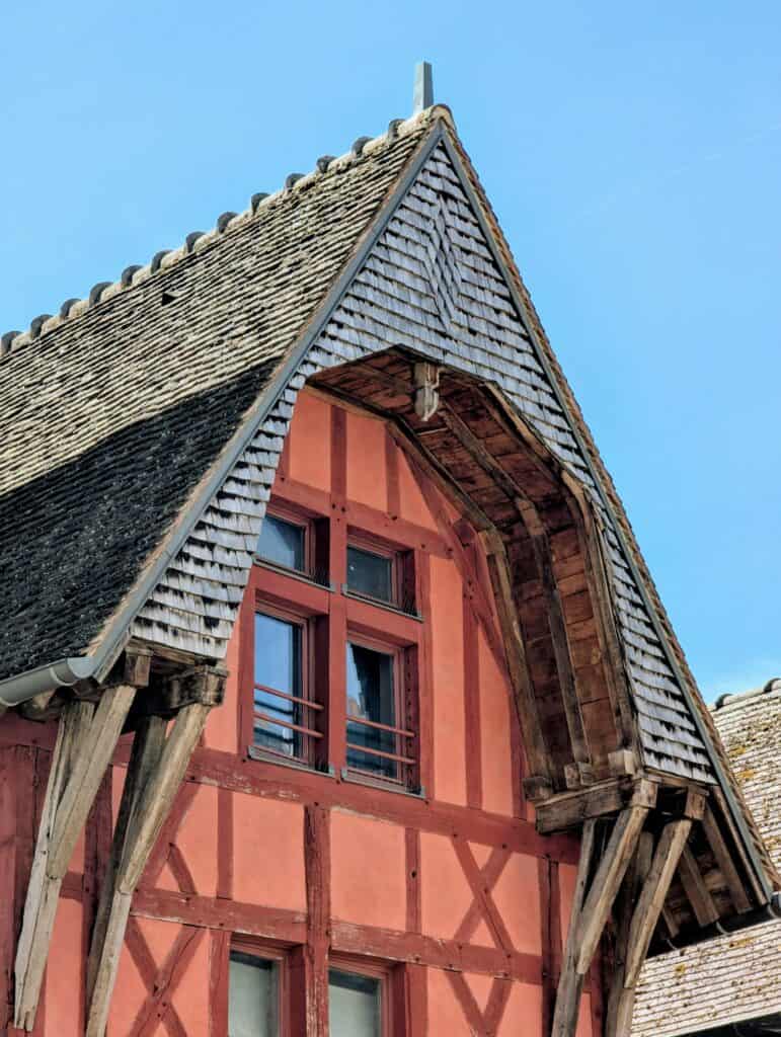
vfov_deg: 16.8
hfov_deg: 12.7
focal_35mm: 117
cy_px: 518
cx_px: 390
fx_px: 3511
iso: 18
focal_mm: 19
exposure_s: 1/116
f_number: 3.5
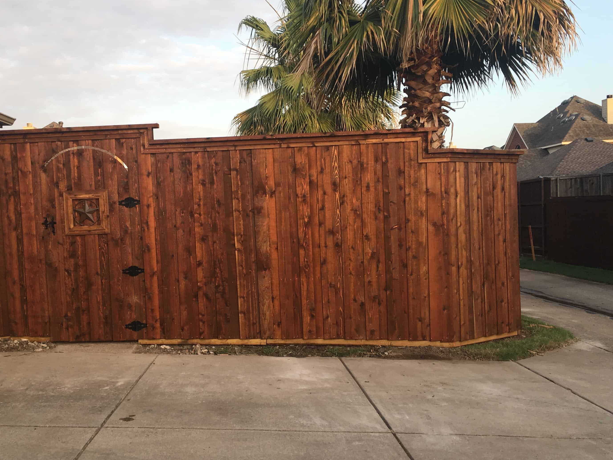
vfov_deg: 39.6
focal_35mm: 36
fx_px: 638
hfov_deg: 51.1
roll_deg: +2.7
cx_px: 259
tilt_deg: -3.5
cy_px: 249
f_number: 2.2
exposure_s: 1/200
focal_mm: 4.15
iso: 25
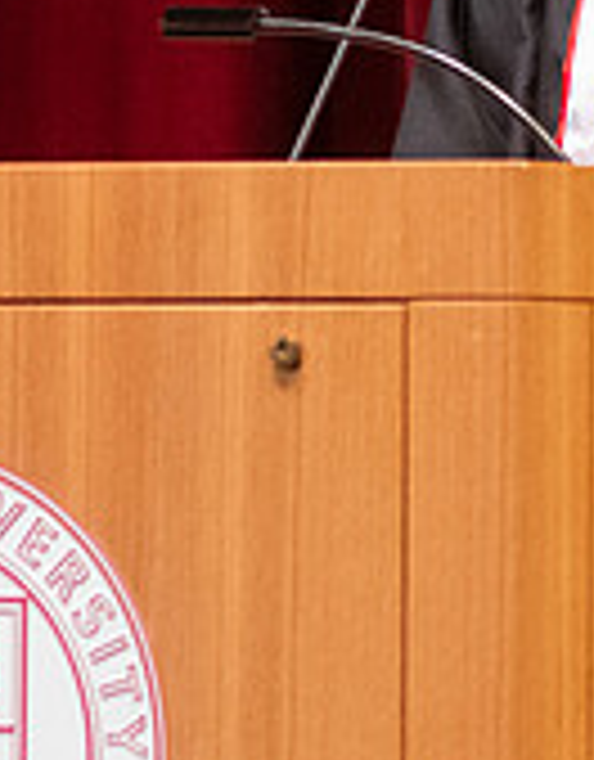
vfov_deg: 2.1
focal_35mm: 943
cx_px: 835
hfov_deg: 1.6
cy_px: -89
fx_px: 21030
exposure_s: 1/160
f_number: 3.5
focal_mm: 145
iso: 1600
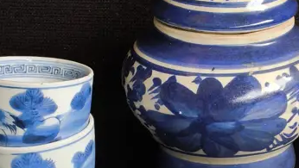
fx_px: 690
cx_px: 244
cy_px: 146
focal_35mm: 87
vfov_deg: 13.8
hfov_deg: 24.0
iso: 100
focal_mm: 2.87
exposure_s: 1/100
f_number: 2
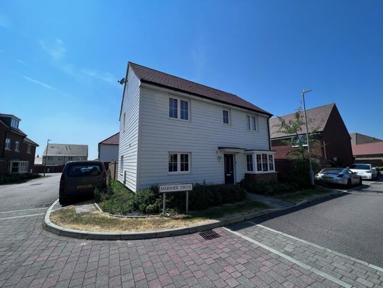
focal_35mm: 13
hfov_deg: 106.2
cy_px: 144
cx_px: 192
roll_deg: +1.0
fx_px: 144
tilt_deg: +7.6
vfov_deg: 89.9
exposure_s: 1/1357
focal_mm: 1.57
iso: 32
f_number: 1.8
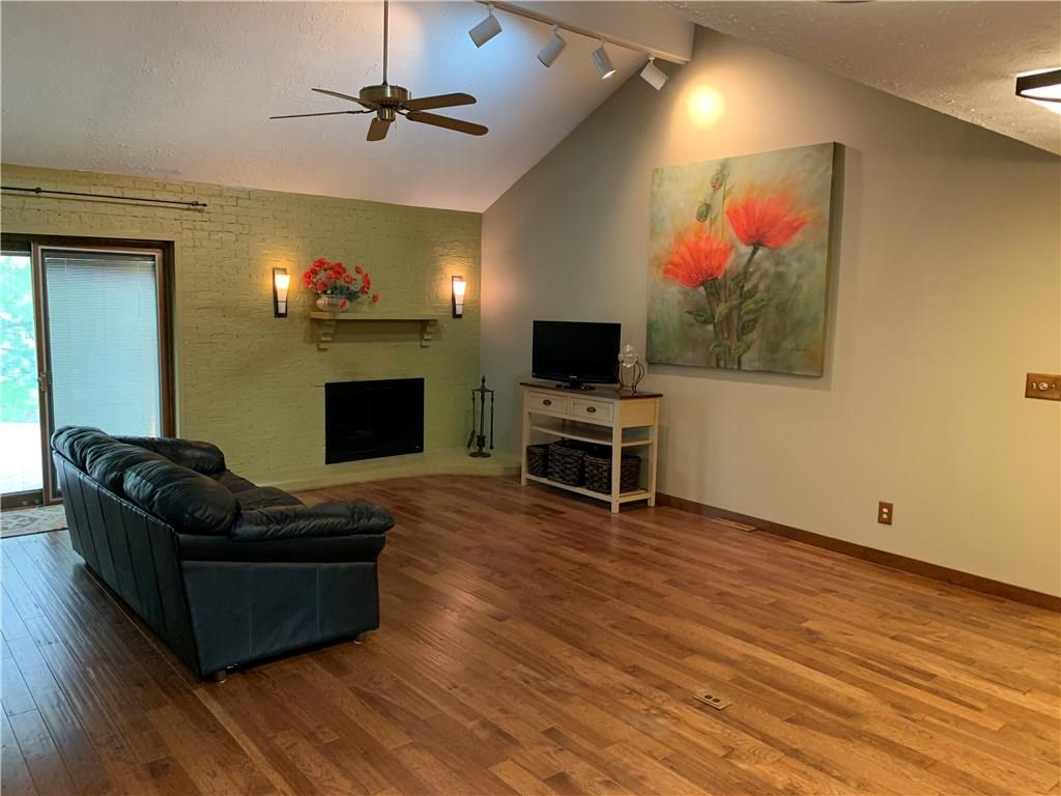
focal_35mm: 26
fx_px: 797
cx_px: 530
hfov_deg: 67.3
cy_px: 398
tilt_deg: -7.3
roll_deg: -1.6
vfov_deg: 53.1
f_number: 1.8
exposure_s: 1/60
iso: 320
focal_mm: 4.25
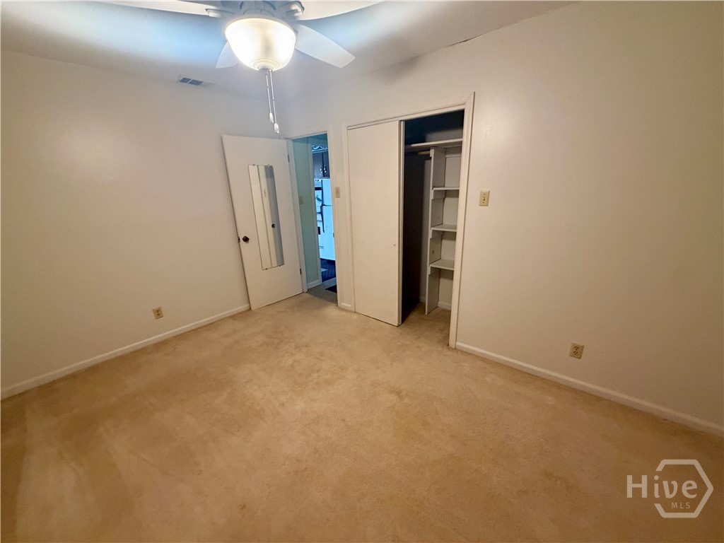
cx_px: 362
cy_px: 272
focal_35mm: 14
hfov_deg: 102.1
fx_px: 293
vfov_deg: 85.7
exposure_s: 1/60
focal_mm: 2.22
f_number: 2.2
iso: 320
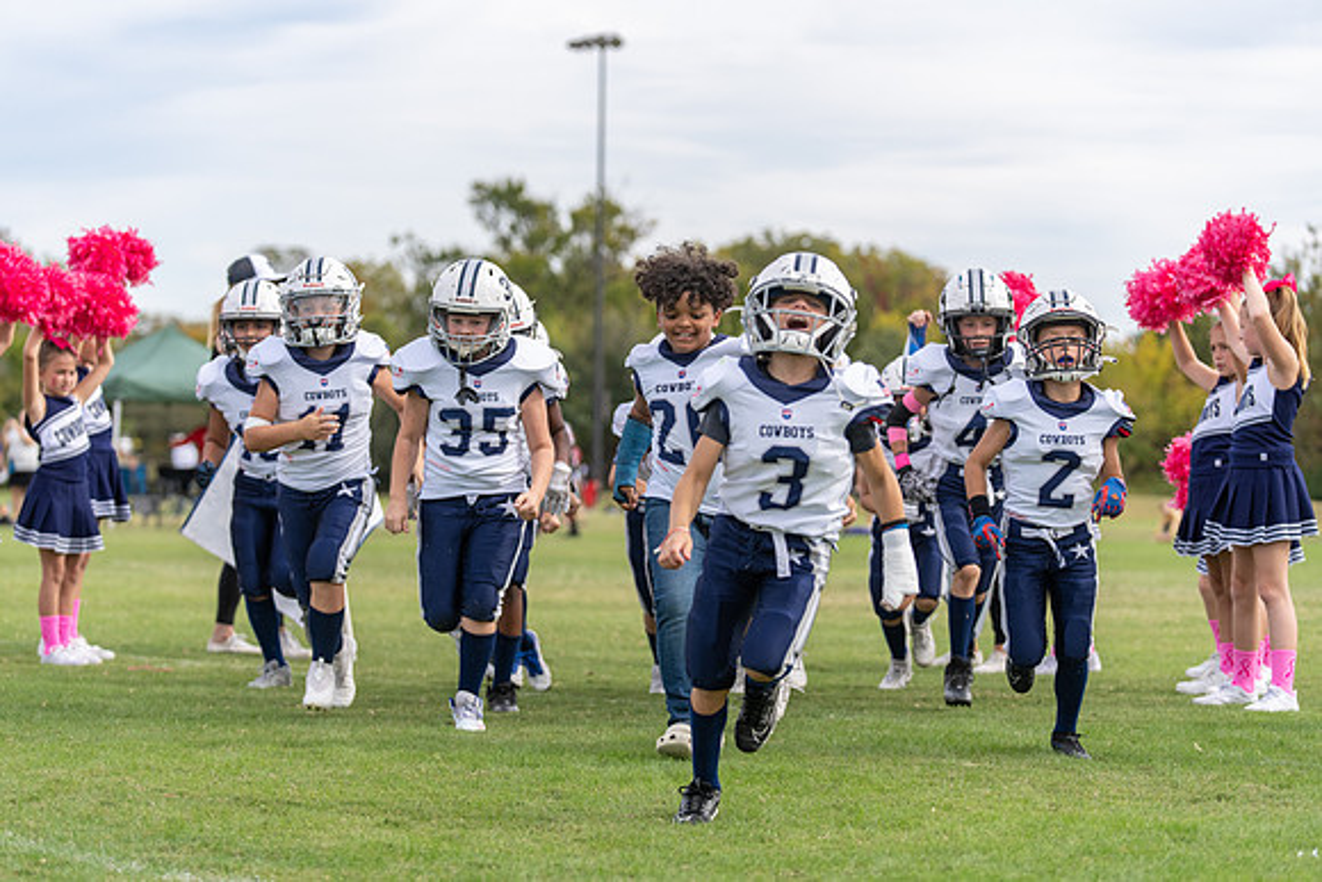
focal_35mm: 114
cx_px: 661
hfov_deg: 17.9
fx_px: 4187
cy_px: 441
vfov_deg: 12.0
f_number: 3.5
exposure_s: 1/1600
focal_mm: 114
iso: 250
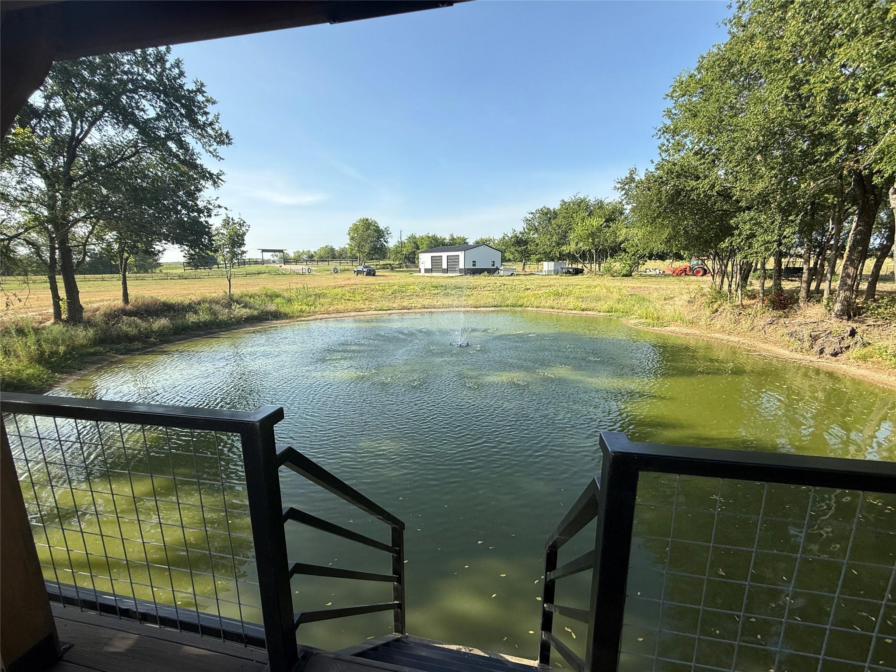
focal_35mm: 14
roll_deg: +0.2
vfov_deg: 85.7
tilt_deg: -10.4
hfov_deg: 102.1
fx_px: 362
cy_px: 336
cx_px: 448
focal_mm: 2.22
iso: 50
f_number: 2.2
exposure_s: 1/928
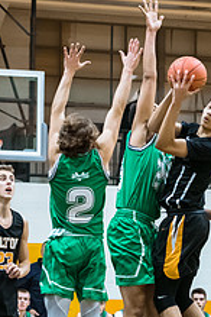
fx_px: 2031
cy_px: 213
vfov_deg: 8.9
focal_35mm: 231
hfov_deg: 5.9
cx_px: 114
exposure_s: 1/400
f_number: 2.8
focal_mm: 75
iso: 3200
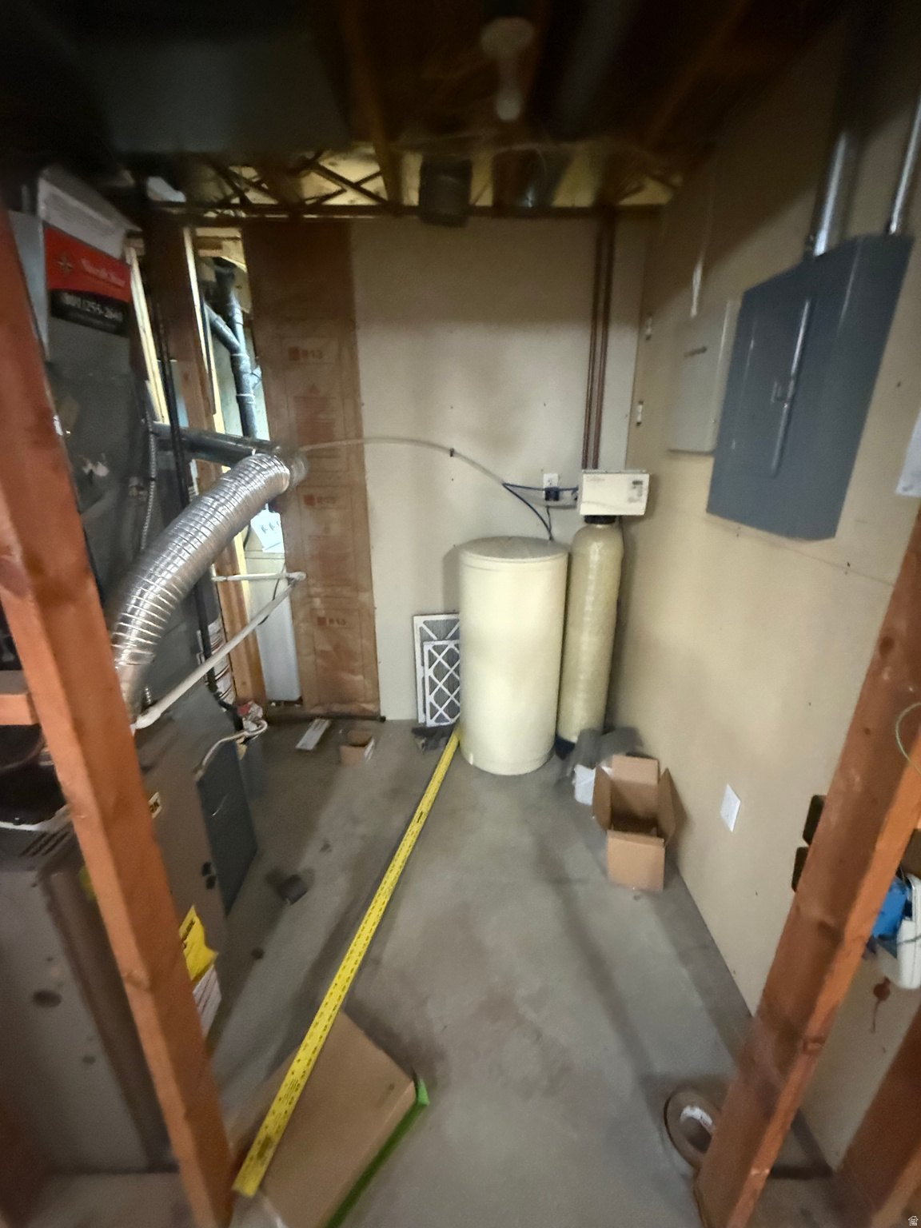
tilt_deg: -18.9
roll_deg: +1.0
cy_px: 614
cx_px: 460
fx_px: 497
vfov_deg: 102.1
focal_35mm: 14
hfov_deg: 85.7
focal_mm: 2.22
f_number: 2.2
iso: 1600
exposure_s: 1/40
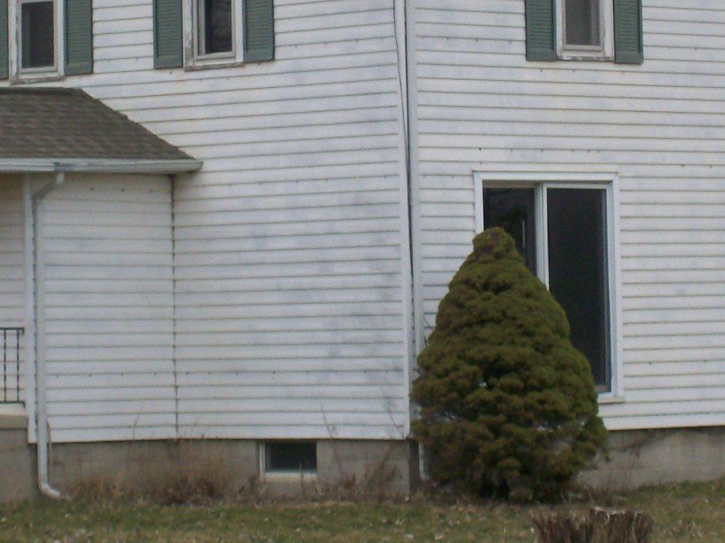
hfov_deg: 8.6
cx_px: 377
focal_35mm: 229
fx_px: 4796
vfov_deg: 6.5
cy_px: 132
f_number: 4.8
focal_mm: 18
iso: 80
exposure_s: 1/227
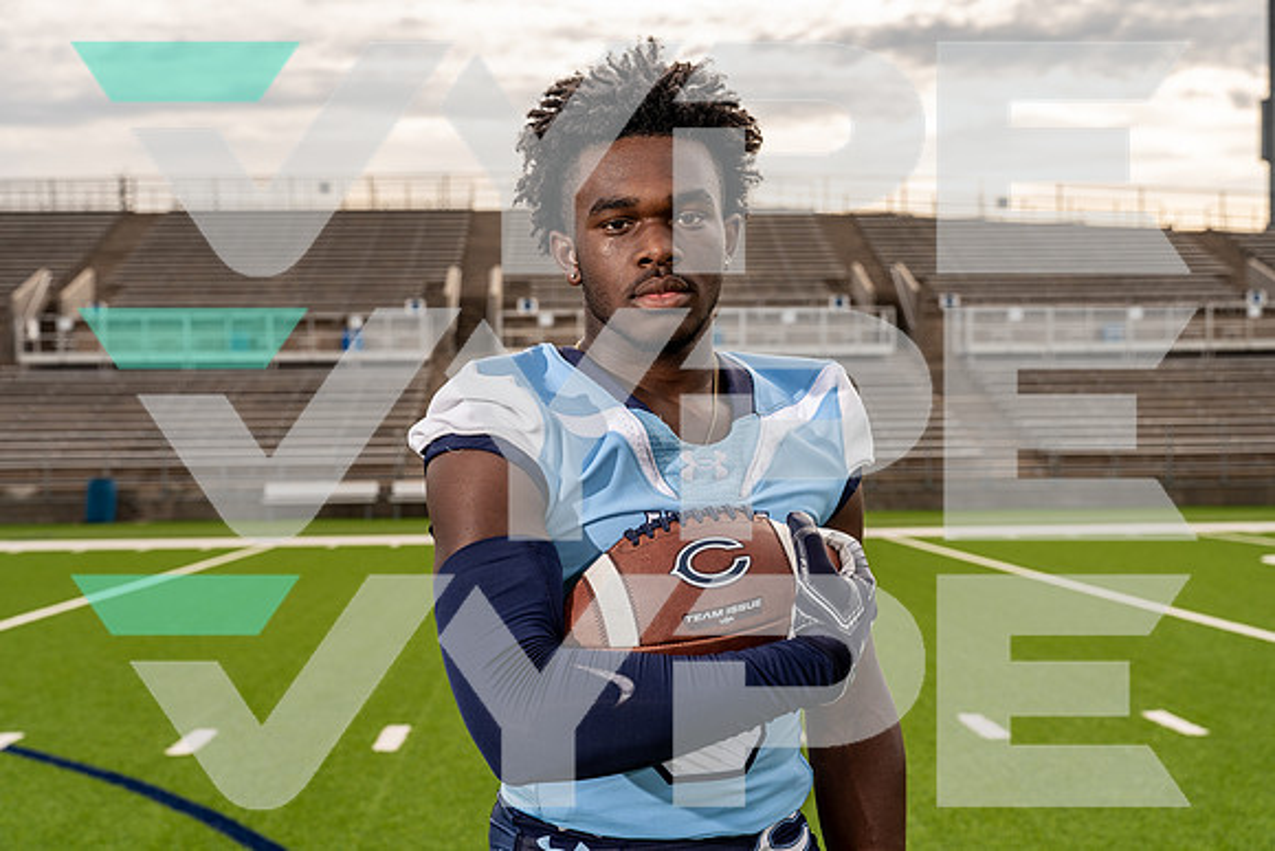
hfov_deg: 41.9
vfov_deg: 28.7
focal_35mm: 47
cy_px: 426
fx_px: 1665
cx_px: 638
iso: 100
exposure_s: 1/250
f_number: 5.6
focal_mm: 47
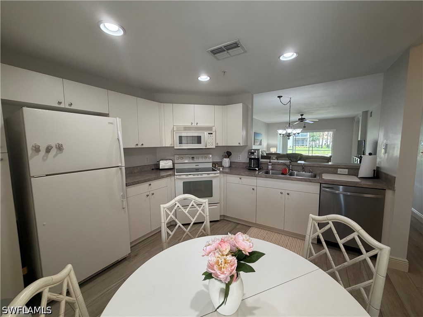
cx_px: 212
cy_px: 158
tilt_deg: -4.7
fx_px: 171
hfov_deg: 102.1
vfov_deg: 85.7
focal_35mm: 14
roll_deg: +1.3
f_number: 2.2
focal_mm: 2.22
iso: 200
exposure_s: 1/120
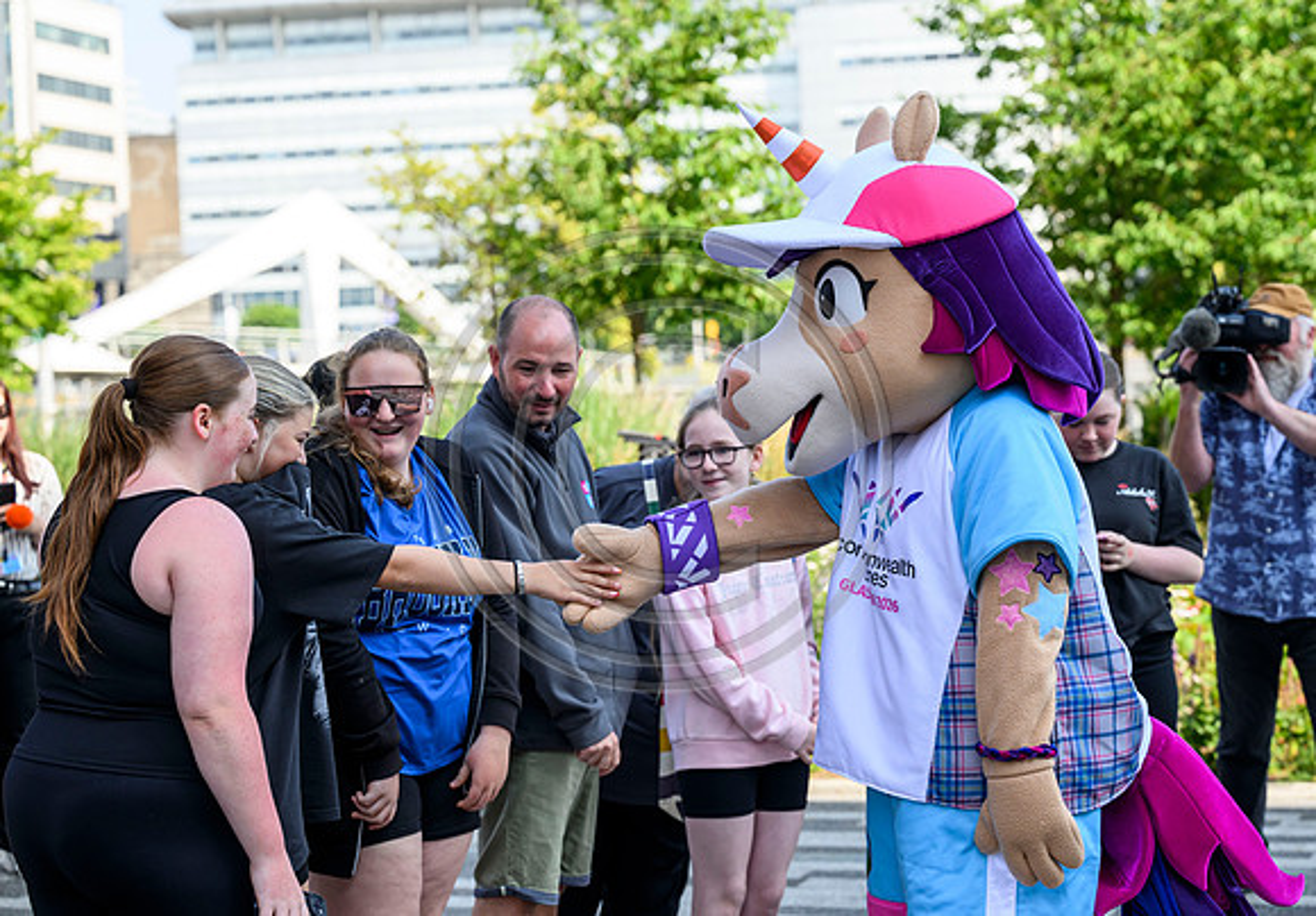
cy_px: 430
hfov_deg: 26.1
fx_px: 2837
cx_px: 730
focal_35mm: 77
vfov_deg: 18.4
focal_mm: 70
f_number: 4
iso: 500
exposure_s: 1/1600
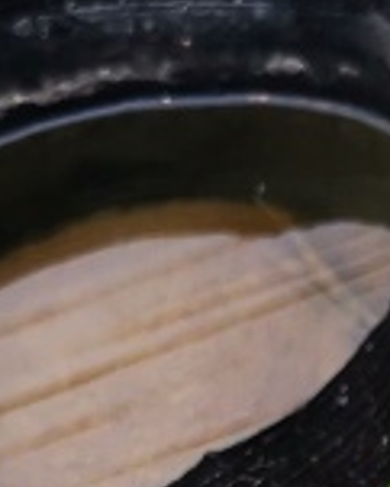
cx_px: 245
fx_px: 2681
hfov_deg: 8.3
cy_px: 1092
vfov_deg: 9.4
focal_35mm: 186
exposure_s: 1/406
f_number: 1.8
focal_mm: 4.75
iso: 50
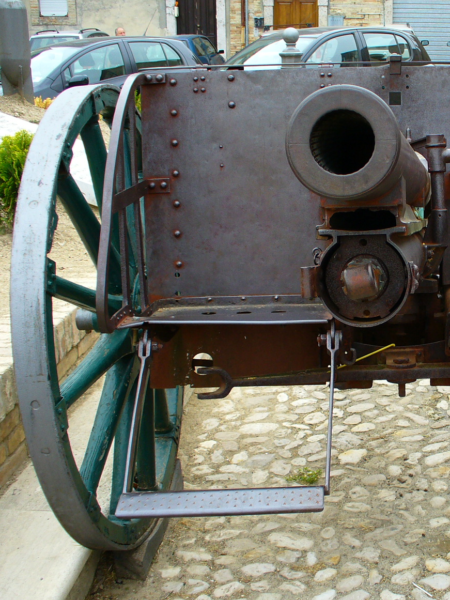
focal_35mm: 51
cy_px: 302
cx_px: 402
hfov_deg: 27.6
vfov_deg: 37.5
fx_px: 884
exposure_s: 1/250
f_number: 2.8
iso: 80
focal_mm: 6.1
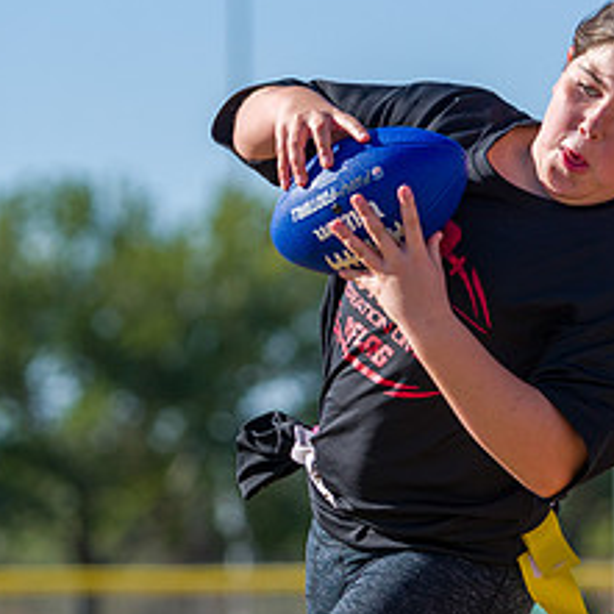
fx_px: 11398
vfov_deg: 3.1
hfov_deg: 3.1
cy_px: 412
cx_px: 305
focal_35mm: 568
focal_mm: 200
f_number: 5.6
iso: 200
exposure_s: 1/1250
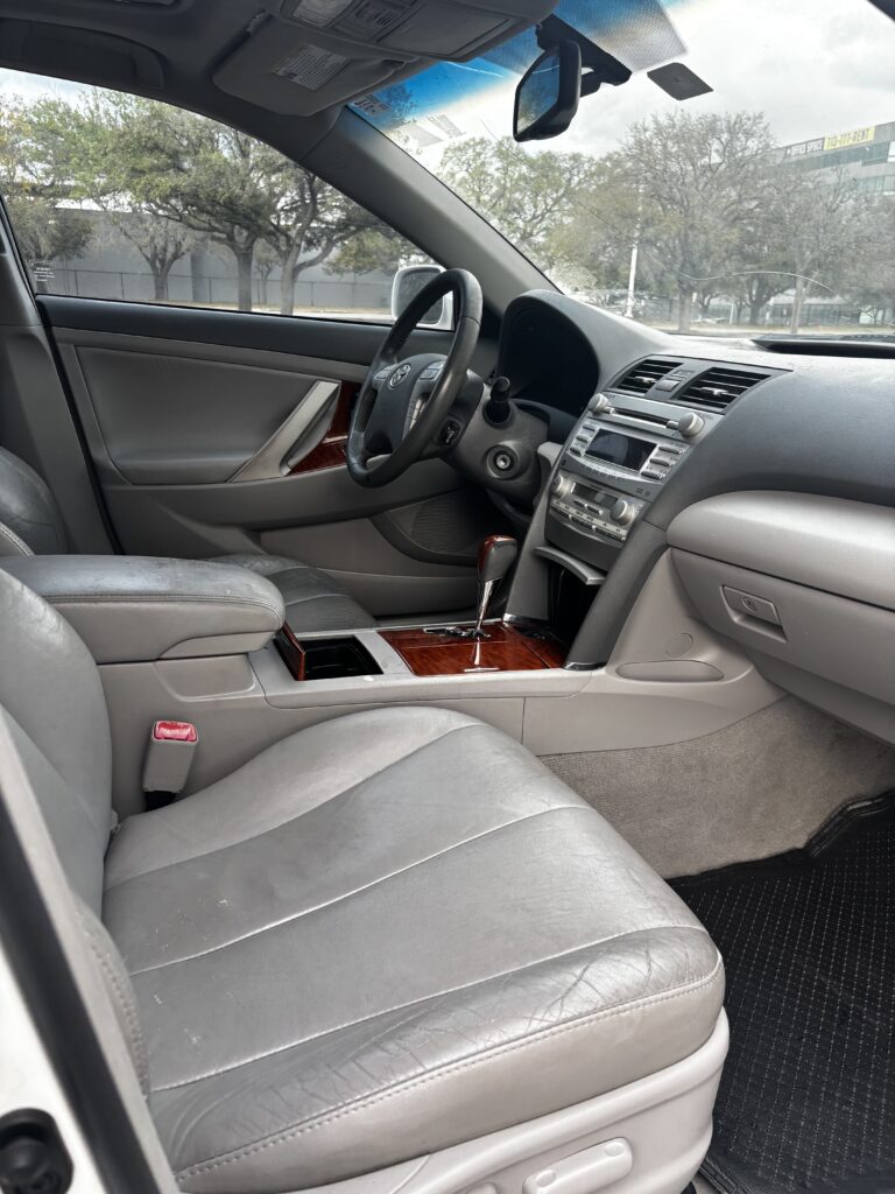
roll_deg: -1.0
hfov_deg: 53.1
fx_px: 896
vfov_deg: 67.3
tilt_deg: -18.1
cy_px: 597
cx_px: 448
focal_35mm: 26
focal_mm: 5.96
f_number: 1.6
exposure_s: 1/170
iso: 40
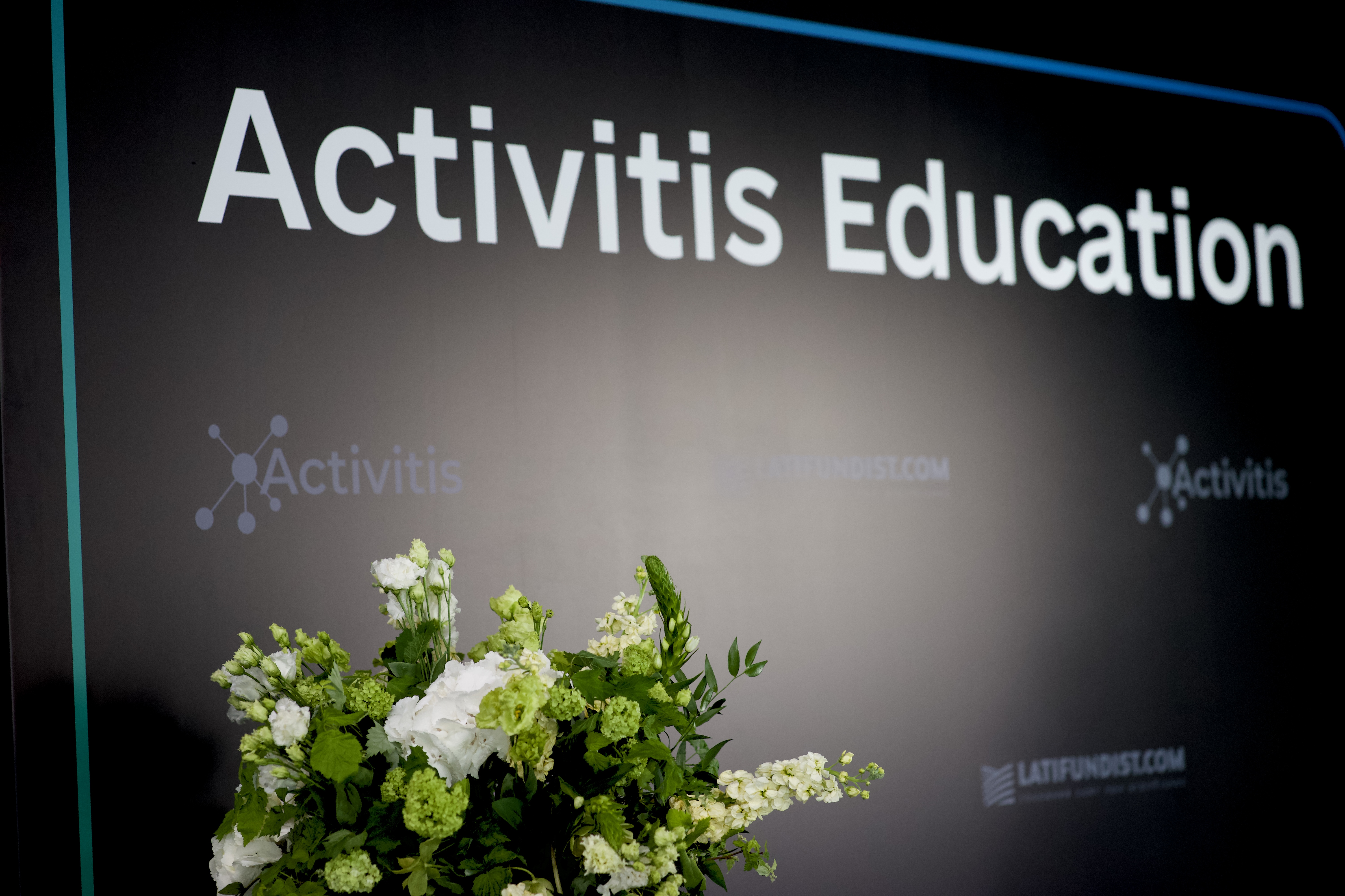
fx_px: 3175
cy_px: 448
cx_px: 672
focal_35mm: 85
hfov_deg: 23.9
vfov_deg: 16.1
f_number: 2.8
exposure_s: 1/160
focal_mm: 85
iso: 1600
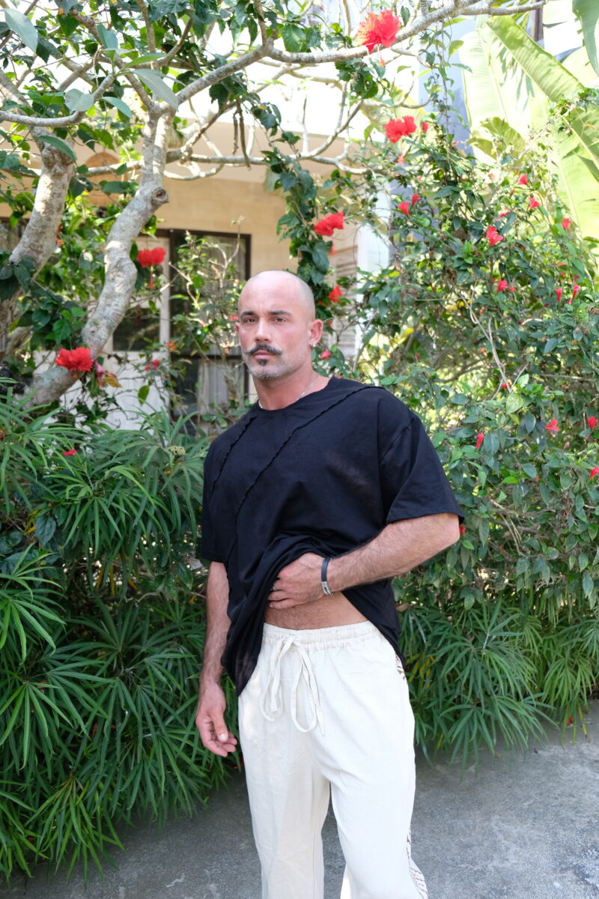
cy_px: 450
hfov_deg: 42.3
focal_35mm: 31
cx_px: 300
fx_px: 774
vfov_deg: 60.3
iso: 250
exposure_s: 1/250
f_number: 3.2
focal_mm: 20.5
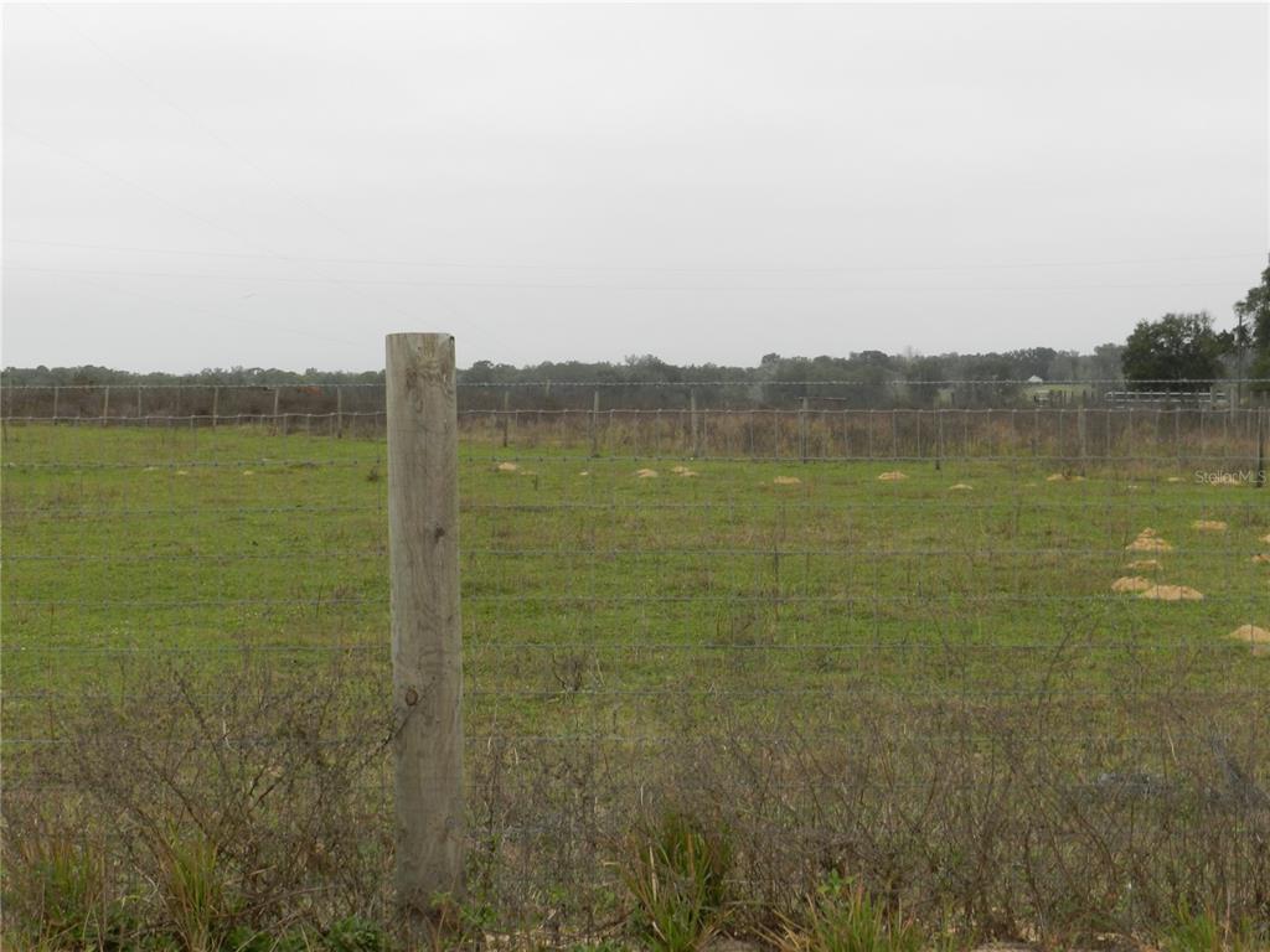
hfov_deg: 28.6
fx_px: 2495
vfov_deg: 21.6
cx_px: 635
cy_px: 476
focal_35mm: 68
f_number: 4.7
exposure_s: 1/125
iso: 160
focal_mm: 12.1
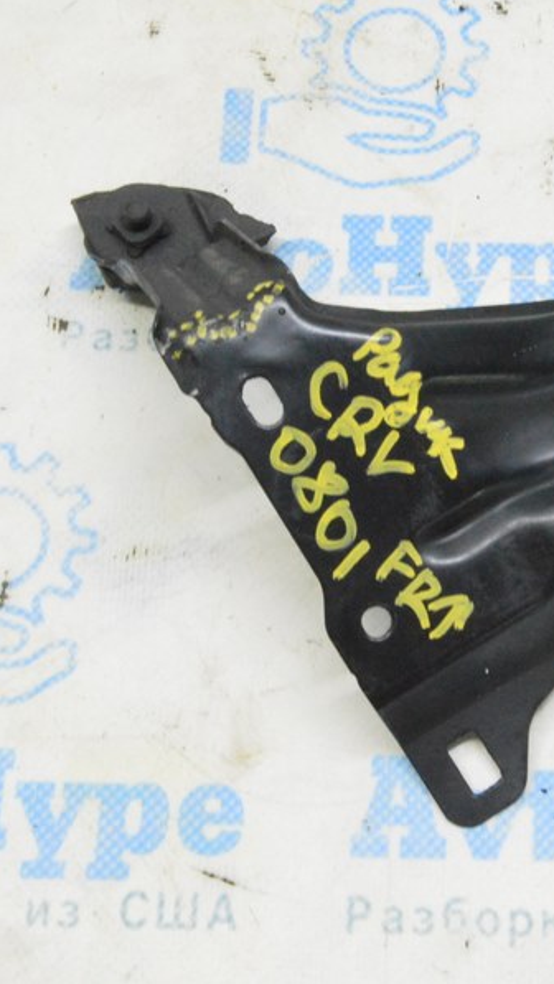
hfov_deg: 17.1
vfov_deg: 30.1
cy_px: 424
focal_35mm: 70
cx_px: 473
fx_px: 1827
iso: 6400
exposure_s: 1/15
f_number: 20
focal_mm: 26
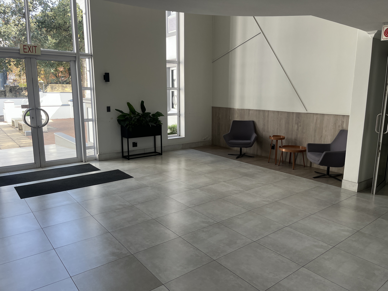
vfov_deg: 53.1
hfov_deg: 67.3
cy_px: 146
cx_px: 194
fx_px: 291
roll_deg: -1.7
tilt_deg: -10.7
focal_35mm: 26
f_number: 1.6
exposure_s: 1/182
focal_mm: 5.1
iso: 40
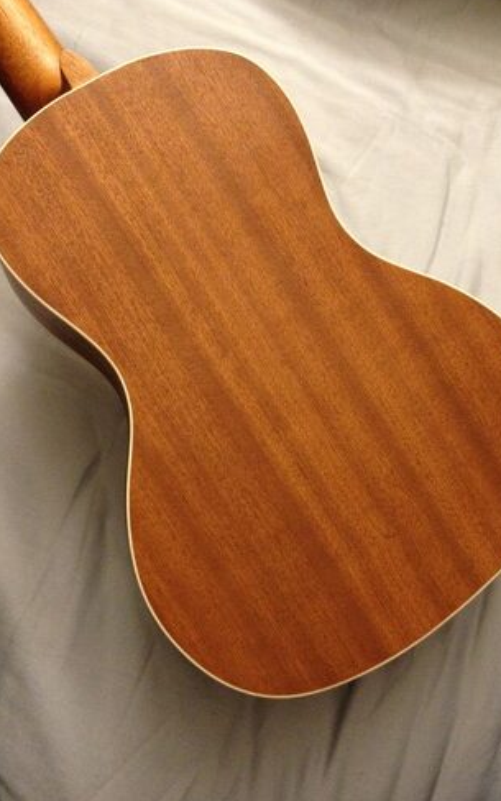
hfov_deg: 33.6
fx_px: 830
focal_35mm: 38
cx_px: 277
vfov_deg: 51.5
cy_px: 402
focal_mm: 4.28
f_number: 2.4
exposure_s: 1/20
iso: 320
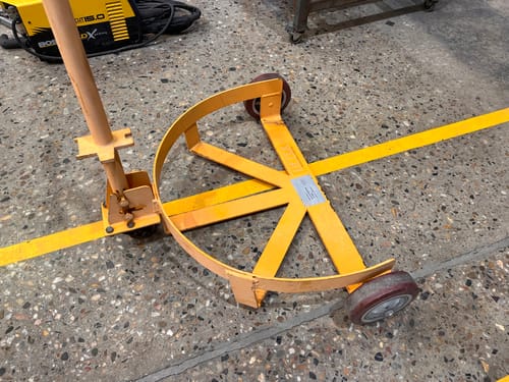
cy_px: 191
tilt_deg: -52.3
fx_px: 382
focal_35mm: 26
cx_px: 254
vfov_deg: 53.1
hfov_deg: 67.3
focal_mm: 5.1
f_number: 1.6
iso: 100
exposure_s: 1/100
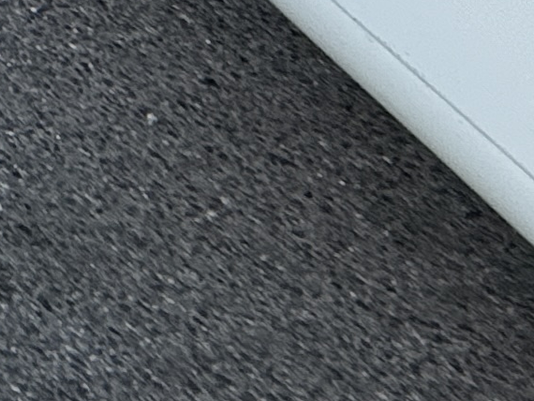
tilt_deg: -11.6
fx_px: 1528
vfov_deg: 10.1
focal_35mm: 99
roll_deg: +2.7
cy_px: -875
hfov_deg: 9.8
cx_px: -1302
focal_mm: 2.22
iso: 100
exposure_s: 1/99
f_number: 2.2
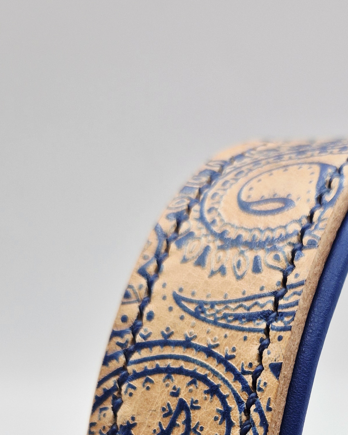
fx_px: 773
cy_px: 505
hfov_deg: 24.5
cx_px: 327
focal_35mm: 60
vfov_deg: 28.0
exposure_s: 1/182
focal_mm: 5.4
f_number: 1.8
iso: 32
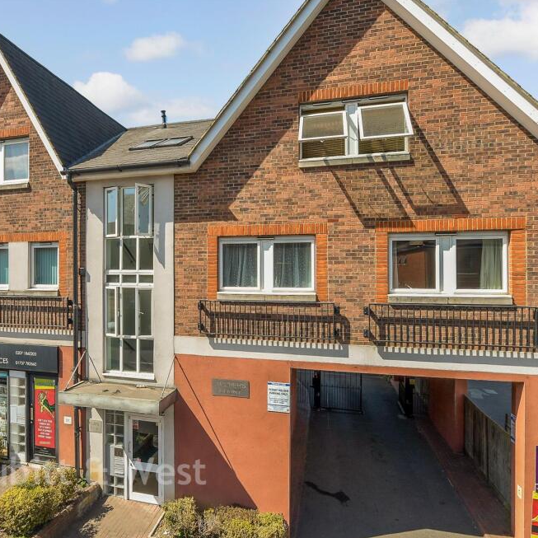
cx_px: 201
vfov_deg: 74.8
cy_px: 279
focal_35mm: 20
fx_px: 352
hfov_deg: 73.5
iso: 160
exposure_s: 1/60
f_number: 13
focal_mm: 10
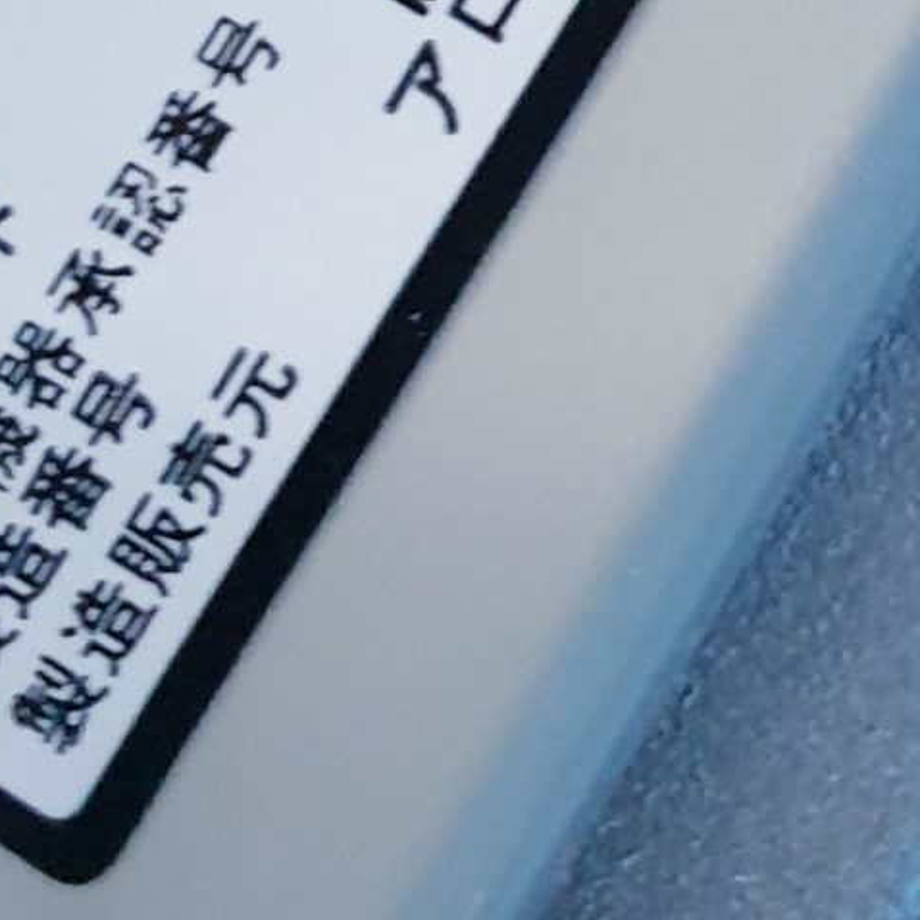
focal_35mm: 123
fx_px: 3698
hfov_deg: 13.7
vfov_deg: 12.3
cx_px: 1182
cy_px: -989
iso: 320
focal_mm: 4.3
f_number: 2.4
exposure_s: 1/50
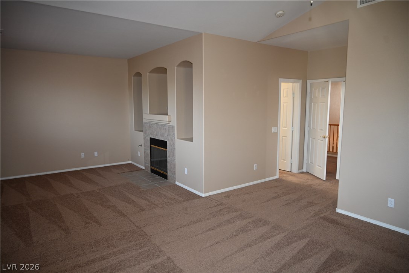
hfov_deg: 73.7
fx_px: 273
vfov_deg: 53.1
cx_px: 204
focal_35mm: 24
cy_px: 136
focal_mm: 24
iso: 900
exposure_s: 1/60
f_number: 4
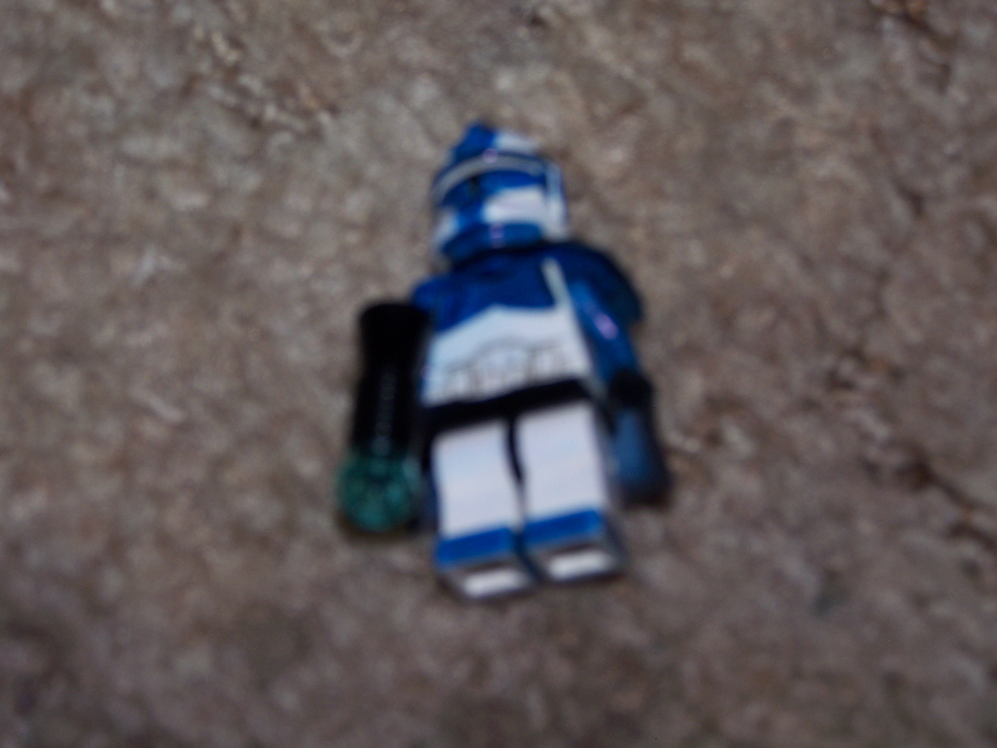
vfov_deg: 14.1
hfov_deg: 18.7
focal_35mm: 105
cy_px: 374
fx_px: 3024
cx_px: 498
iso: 80
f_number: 3.2
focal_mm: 17.5
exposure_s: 1/100
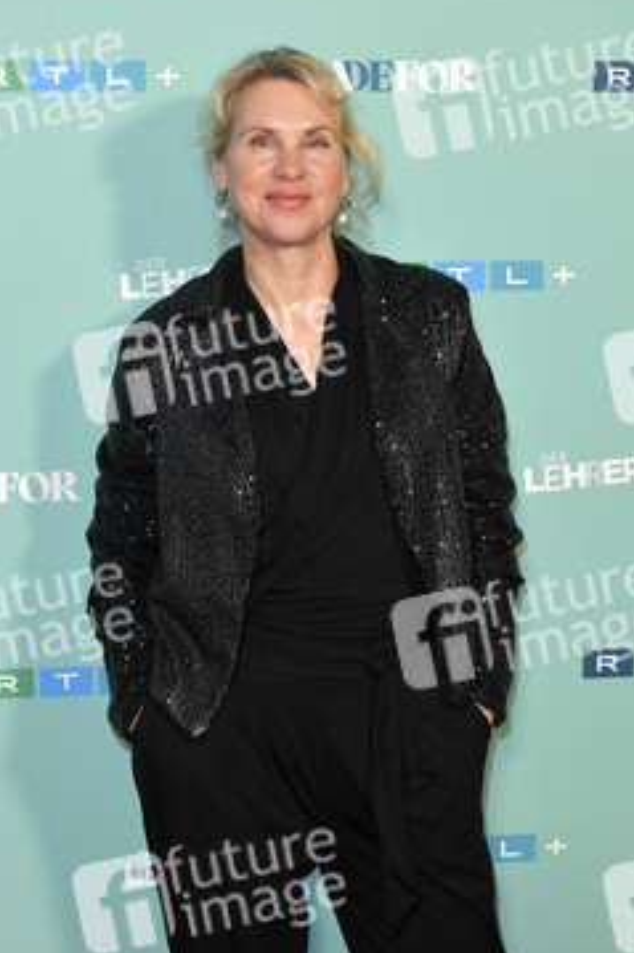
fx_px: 2062
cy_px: 494
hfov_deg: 17.5
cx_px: 286
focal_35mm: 78
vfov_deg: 26.0
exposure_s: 1/250
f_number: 6.3
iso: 1600
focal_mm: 70
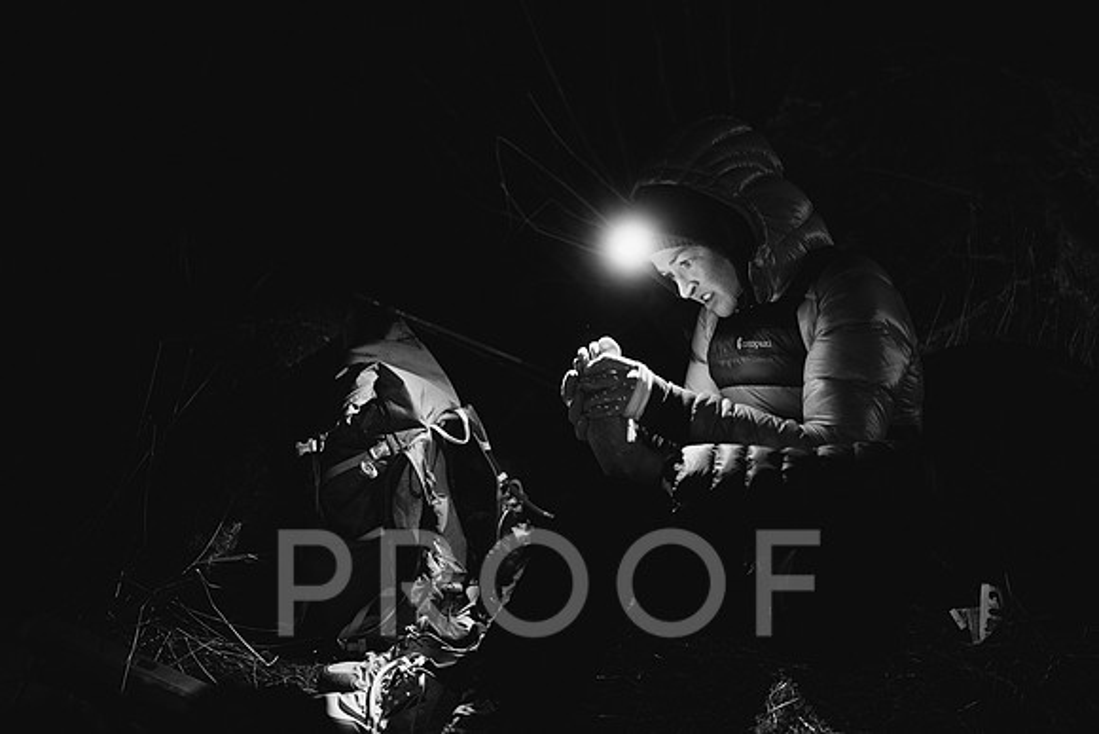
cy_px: 367
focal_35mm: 53
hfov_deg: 37.7
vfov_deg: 25.6
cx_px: 550
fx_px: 1611
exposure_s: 1/30
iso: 640
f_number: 1.4
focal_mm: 50
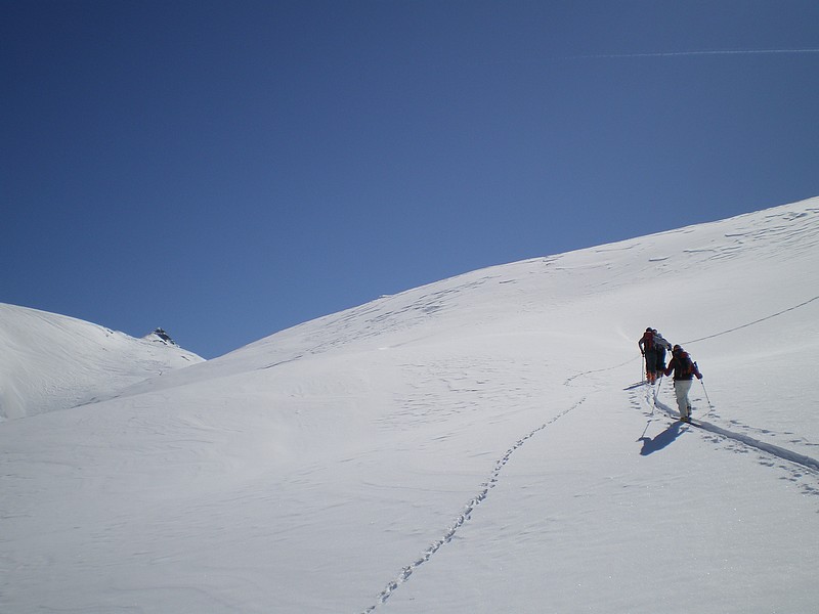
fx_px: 899
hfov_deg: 49.0
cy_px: 307
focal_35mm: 38
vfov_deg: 37.7
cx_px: 410
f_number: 4.6
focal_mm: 6.3
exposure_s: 1/1250
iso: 64
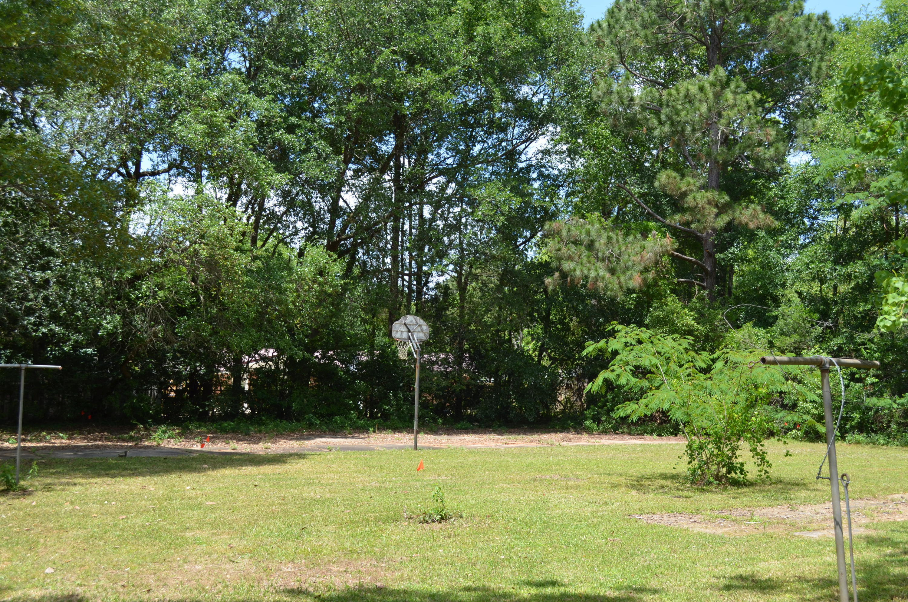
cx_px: 454
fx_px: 1057
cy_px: 301
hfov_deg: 46.5
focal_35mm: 42
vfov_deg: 31.8
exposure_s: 1/250
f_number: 8
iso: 200
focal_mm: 28
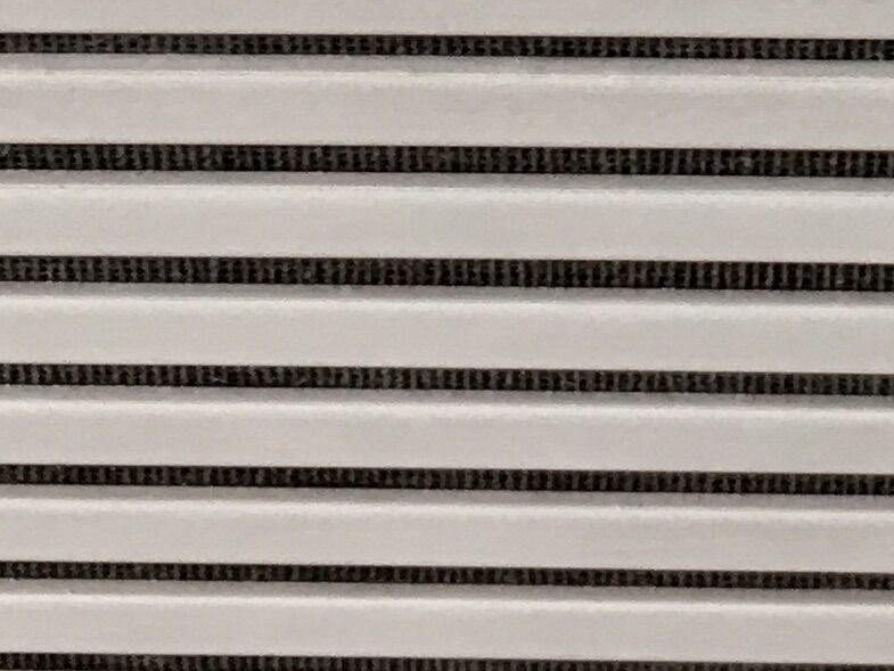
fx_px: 3849
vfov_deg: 9.5
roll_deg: -1.6
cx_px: 1257
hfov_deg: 12.7
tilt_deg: -36.3
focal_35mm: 149
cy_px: -531
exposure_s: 1/33
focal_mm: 4.15
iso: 32
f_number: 2.2
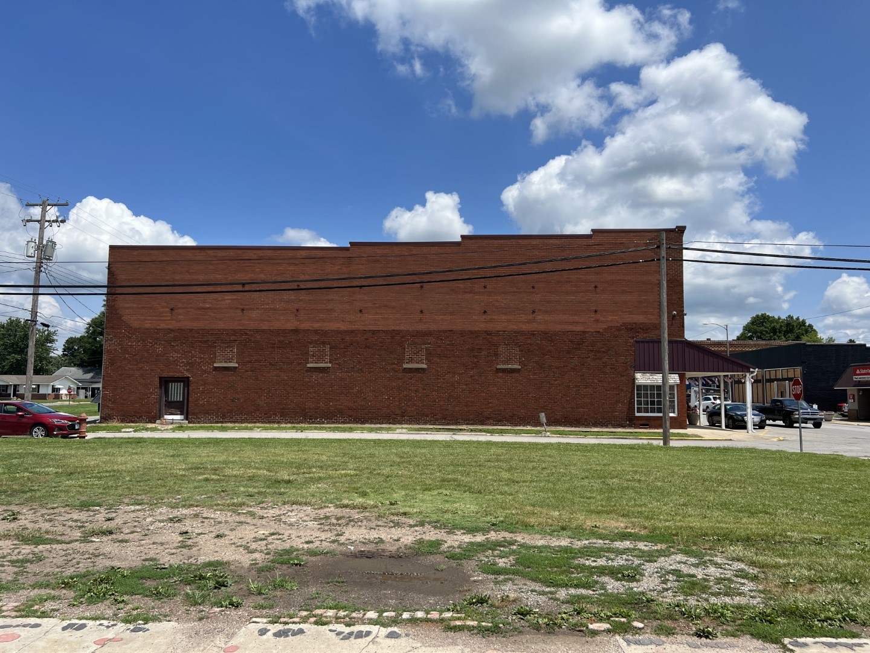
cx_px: 435
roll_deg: -0.4
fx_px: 653
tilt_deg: +4.3
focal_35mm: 26
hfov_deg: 67.3
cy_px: 326
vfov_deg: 53.1
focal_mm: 5.7
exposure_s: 1/5319
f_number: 1.5
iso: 50
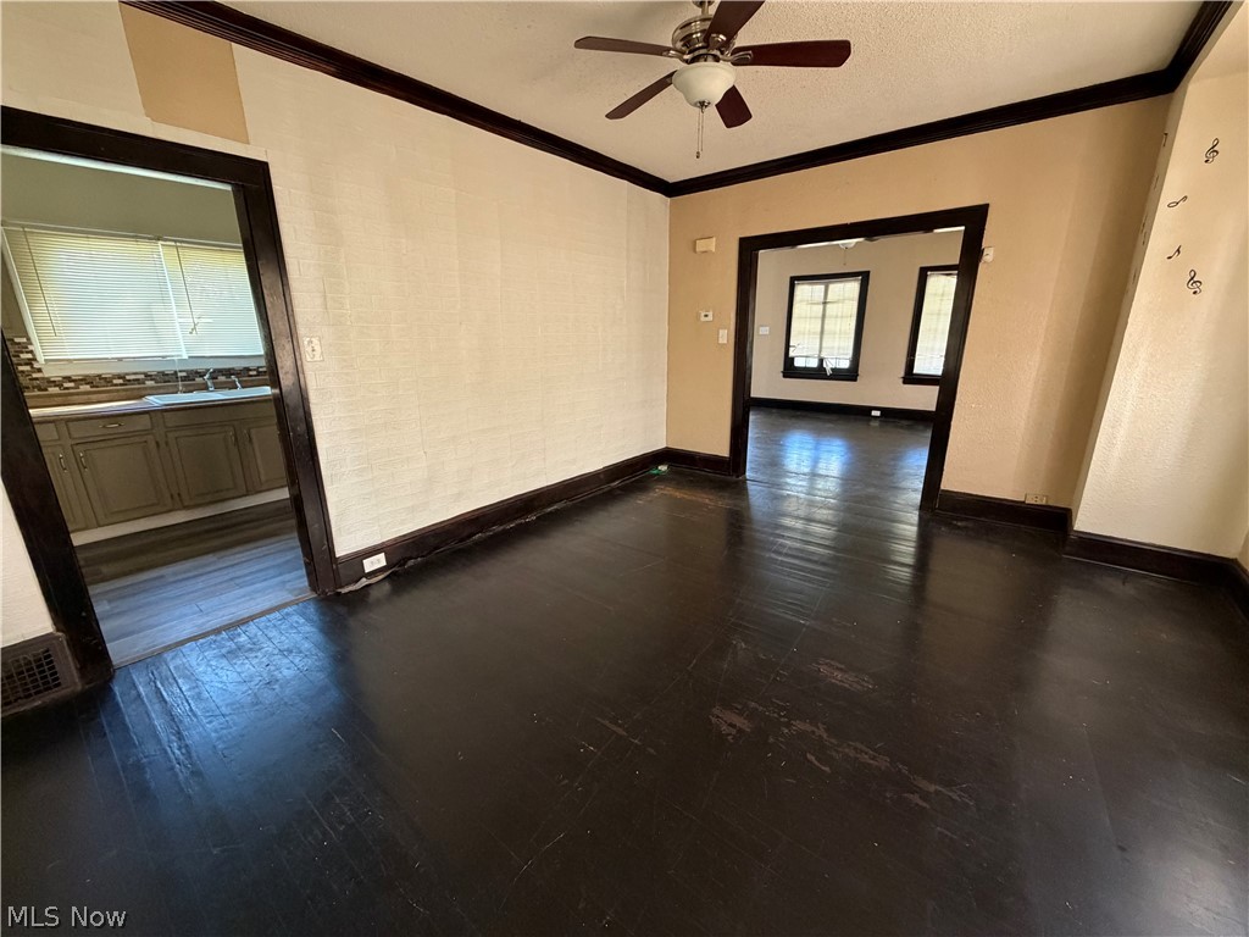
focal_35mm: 14
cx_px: 624
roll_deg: +0.2
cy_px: 468
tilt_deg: -16.1
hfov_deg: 102.1
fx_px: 505
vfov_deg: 85.7
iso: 500
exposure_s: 1/60
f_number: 2.2
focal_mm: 2.22
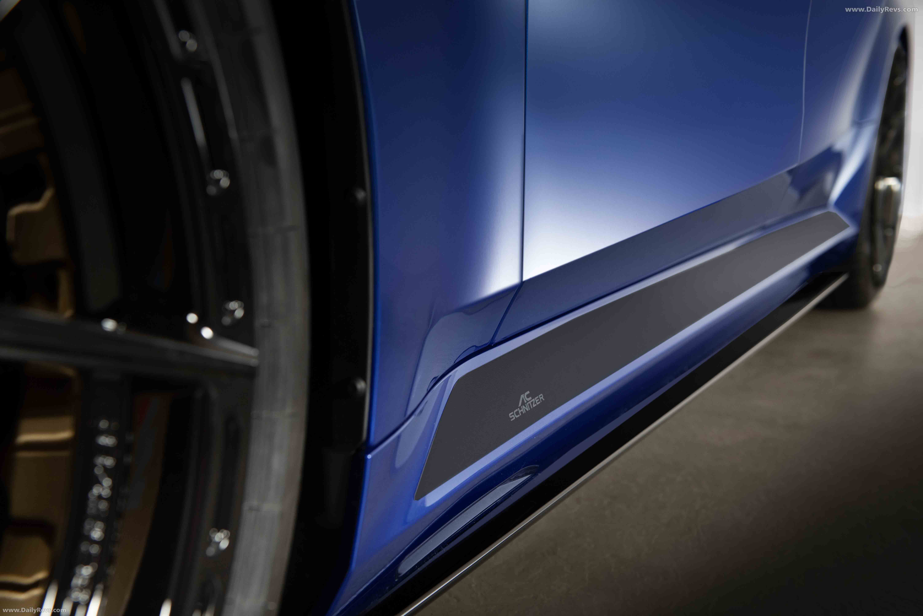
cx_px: 462
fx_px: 1077
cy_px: 308
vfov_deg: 31.9
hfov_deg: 46.4
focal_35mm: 42
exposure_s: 1/160
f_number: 5.6
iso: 320
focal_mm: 42
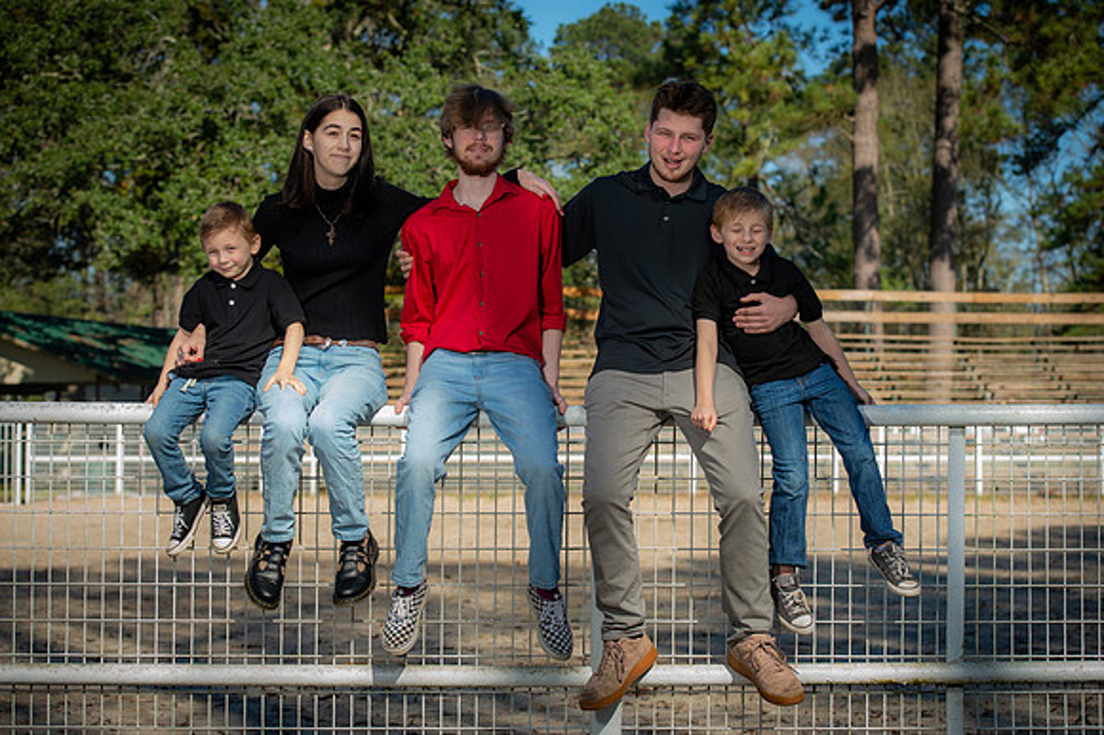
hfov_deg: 28.9
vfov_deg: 19.4
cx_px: 552
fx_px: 2145
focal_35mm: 70
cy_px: 368
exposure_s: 1/250
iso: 50
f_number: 5
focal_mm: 70
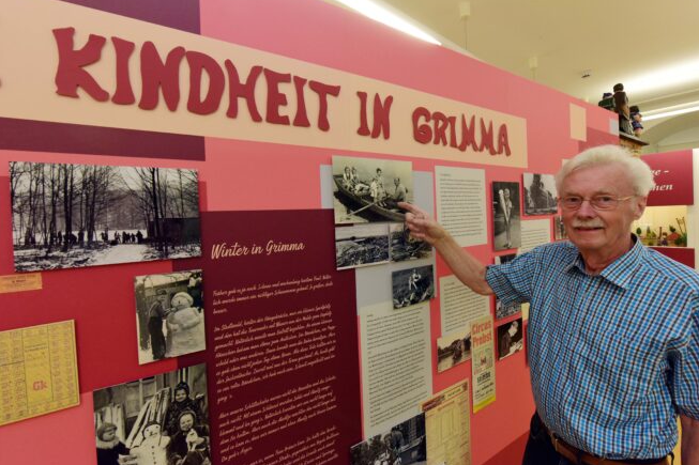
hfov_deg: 96.6
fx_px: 311
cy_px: 222
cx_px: 371
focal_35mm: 16
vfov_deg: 73.7
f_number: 8
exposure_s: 1/80
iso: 2500
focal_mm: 15
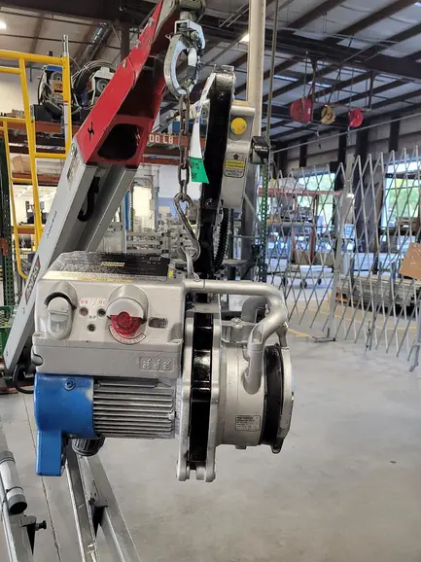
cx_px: 197
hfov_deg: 42.9
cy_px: 320
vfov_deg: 55.2
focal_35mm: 33
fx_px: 536
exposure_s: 1/120
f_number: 1.8
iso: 250
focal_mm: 5.4
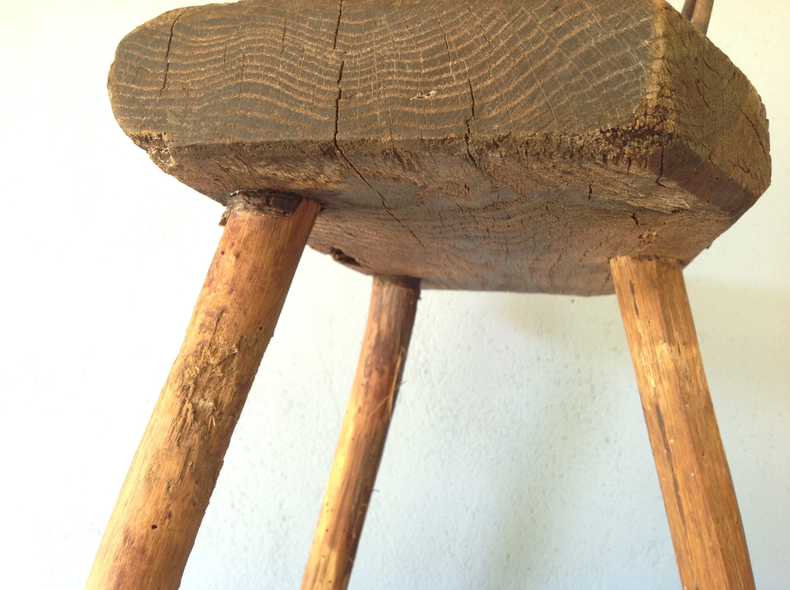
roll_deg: +3.2
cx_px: 395
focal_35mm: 35
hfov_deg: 52.7
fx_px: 798
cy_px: 295
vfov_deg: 40.6
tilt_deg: +9.7
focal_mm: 4.28
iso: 64
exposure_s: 1/15
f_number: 2.4
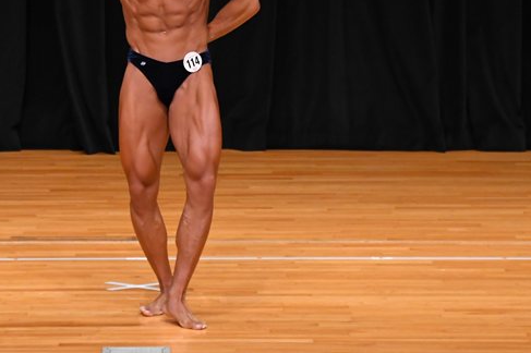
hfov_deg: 5.4
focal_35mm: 382
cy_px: 77
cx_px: 196
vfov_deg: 3.6
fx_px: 5631
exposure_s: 1/400
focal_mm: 160
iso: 3200
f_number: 5.6
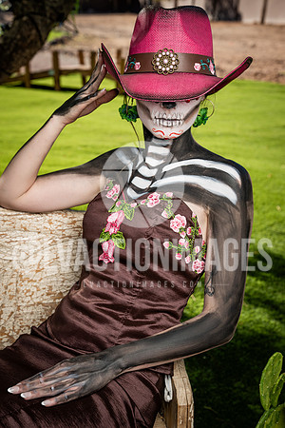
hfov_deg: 21.6
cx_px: 142
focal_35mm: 63
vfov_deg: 31.9
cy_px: 214
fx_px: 748
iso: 64
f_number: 7.1
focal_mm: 63
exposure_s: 1/200
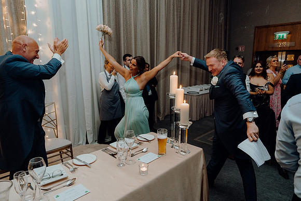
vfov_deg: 53.2
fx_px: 201
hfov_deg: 73.7
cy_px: 100
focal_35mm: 24
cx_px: 150
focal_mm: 24
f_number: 3.5
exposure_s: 1/160
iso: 2500
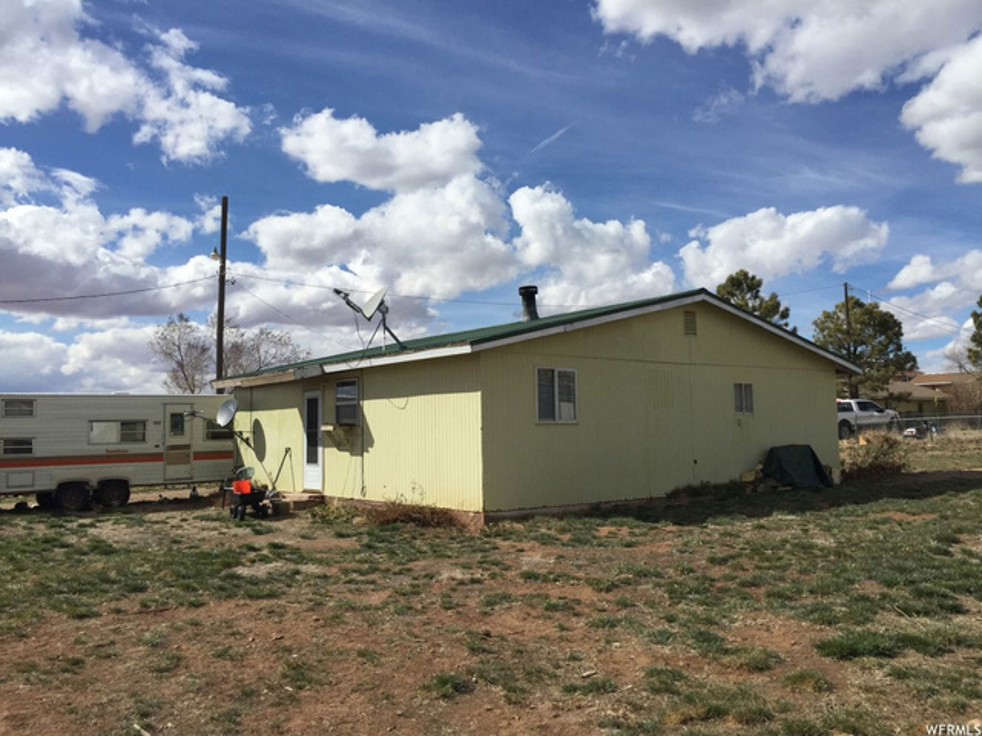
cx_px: 491
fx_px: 823
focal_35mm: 29
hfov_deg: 61.7
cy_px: 368
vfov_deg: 48.2
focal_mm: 4.15
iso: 32
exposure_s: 1/4405
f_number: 2.2
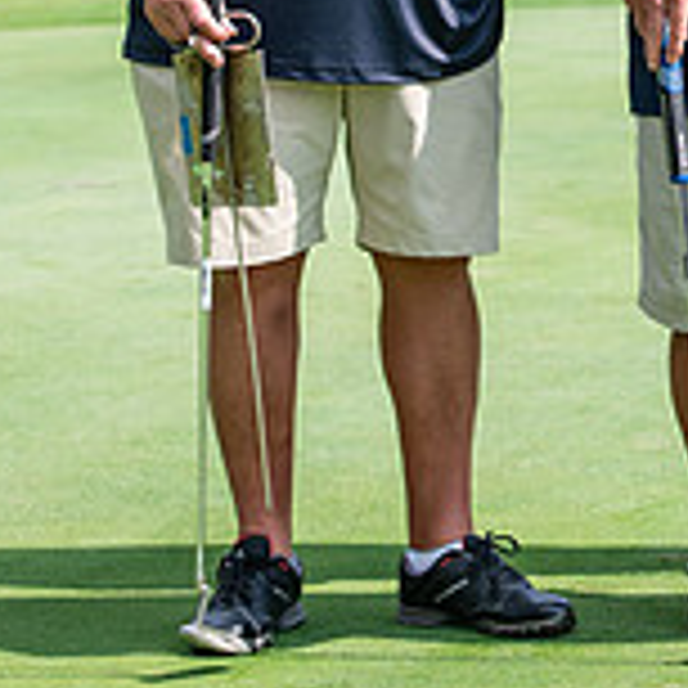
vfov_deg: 7.7
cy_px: -101
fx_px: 5082
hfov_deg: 7.7
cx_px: 737
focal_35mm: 226
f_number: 4
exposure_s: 1/1250
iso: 250
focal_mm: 70
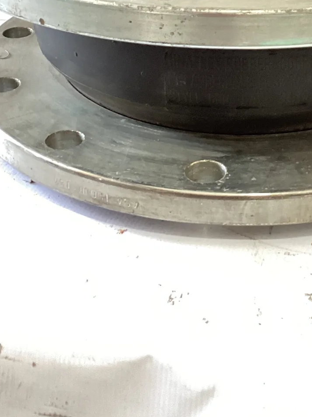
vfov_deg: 28.6
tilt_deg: -22.3
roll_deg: +2.0
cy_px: 36
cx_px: 237
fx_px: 781
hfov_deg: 22.4
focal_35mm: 65
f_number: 2.4
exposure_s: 1/50
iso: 200
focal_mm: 3.3
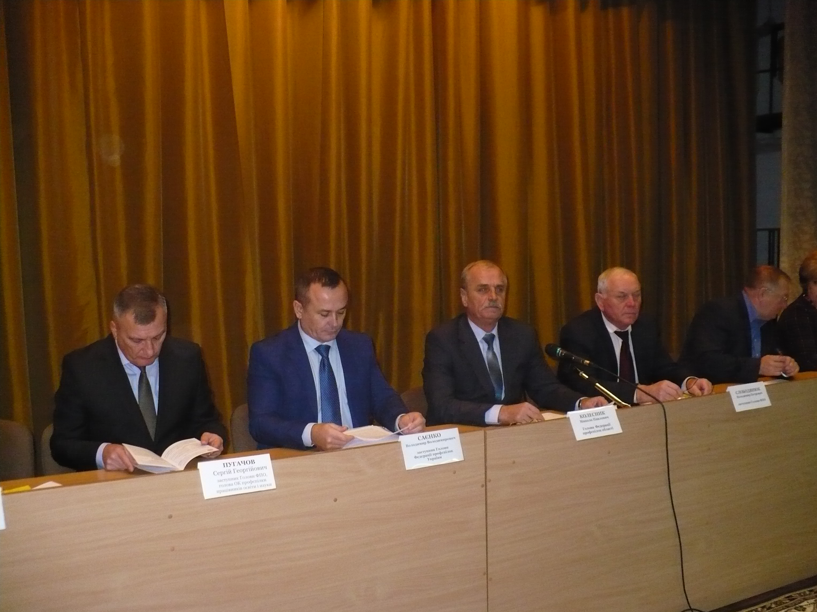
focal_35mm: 37
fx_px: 873
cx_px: 408
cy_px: 306
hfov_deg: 50.1
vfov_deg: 38.7
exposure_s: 1/30
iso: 500
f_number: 2.8
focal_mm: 6.1
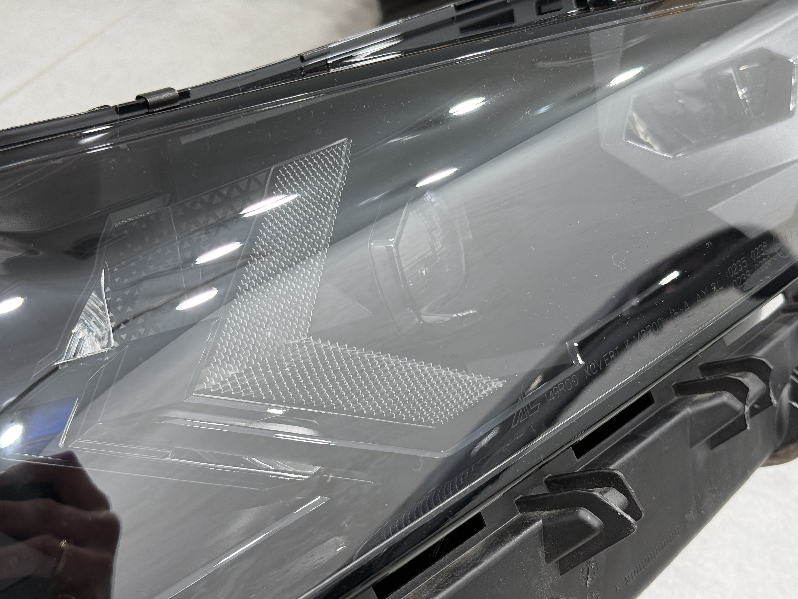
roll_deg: -7.9
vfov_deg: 30.3
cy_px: 300
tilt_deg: -35.5
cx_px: 399
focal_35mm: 48
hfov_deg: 39.7
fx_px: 1107
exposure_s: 1/100
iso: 80
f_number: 1.78
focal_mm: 6.76
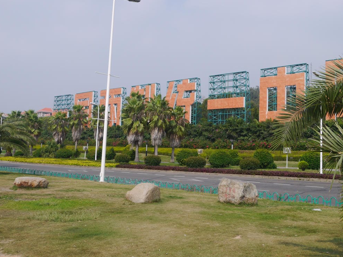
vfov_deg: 36.7
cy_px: 106
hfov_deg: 47.7
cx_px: 202
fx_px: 386
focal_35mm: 39
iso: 160
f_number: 9
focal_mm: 16
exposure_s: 1/500
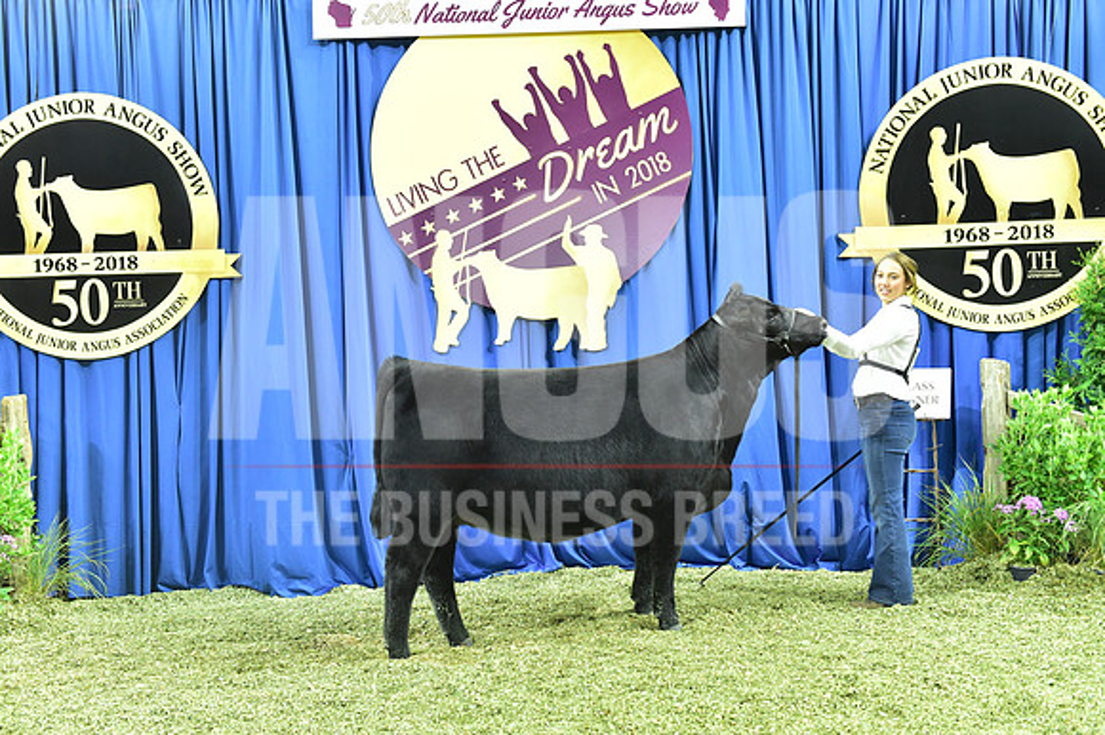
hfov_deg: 44.5
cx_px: 552
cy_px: 368
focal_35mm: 44
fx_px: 1350
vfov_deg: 30.5
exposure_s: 1/160
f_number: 5
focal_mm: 44
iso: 3200
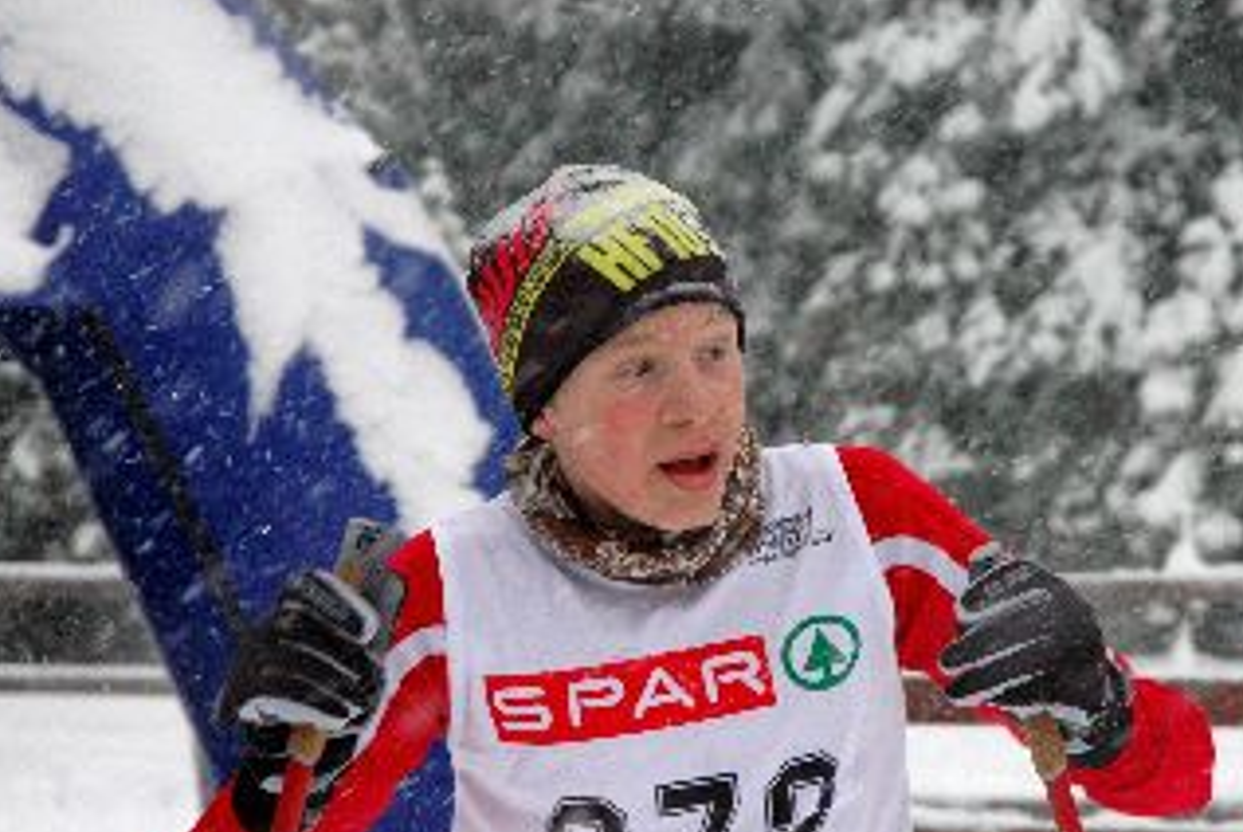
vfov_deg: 10.0
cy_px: 500
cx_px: 780
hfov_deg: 14.9
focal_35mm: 137
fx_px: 4735
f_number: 6.3
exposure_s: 1/160
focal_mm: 62
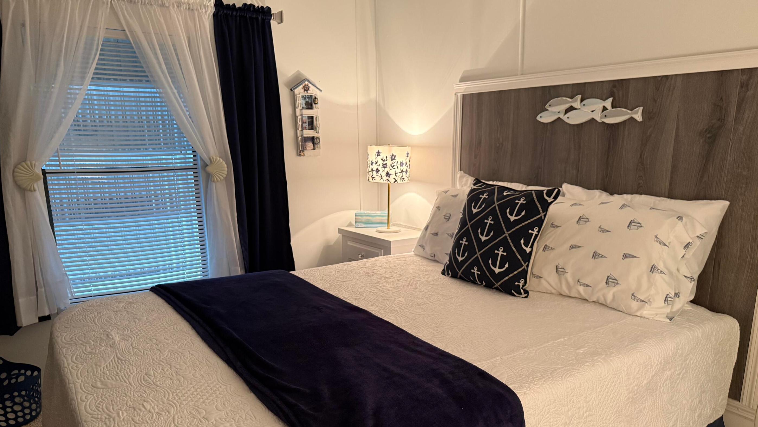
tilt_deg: -14.3
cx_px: 391
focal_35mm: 27
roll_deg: +0.6
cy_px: 272
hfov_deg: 69.8
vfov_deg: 42.5
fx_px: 543
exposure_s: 1/60
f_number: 1.78
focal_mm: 6.76
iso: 500
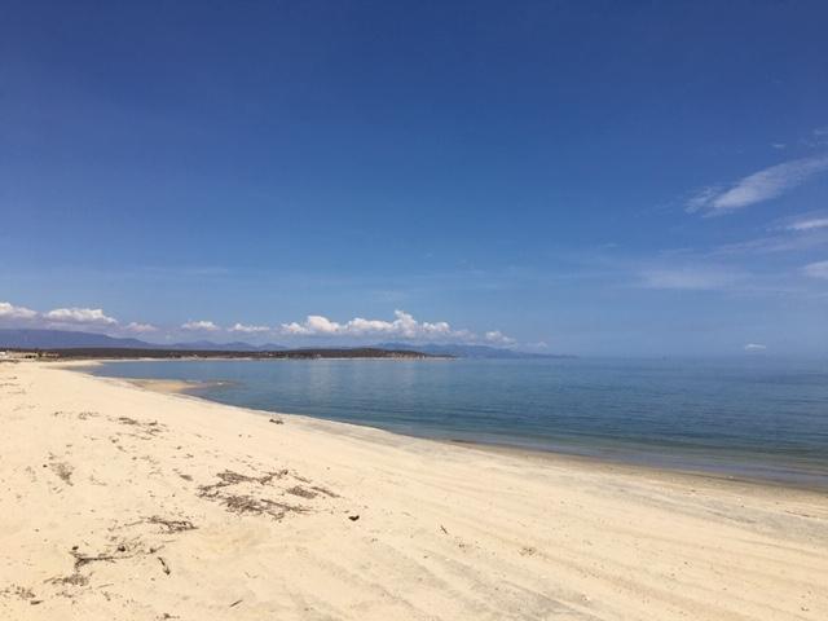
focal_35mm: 29
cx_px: 414
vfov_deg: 48.2
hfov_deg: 61.7
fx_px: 694
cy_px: 310
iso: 25
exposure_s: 1/4049
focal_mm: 4.15
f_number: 2.2
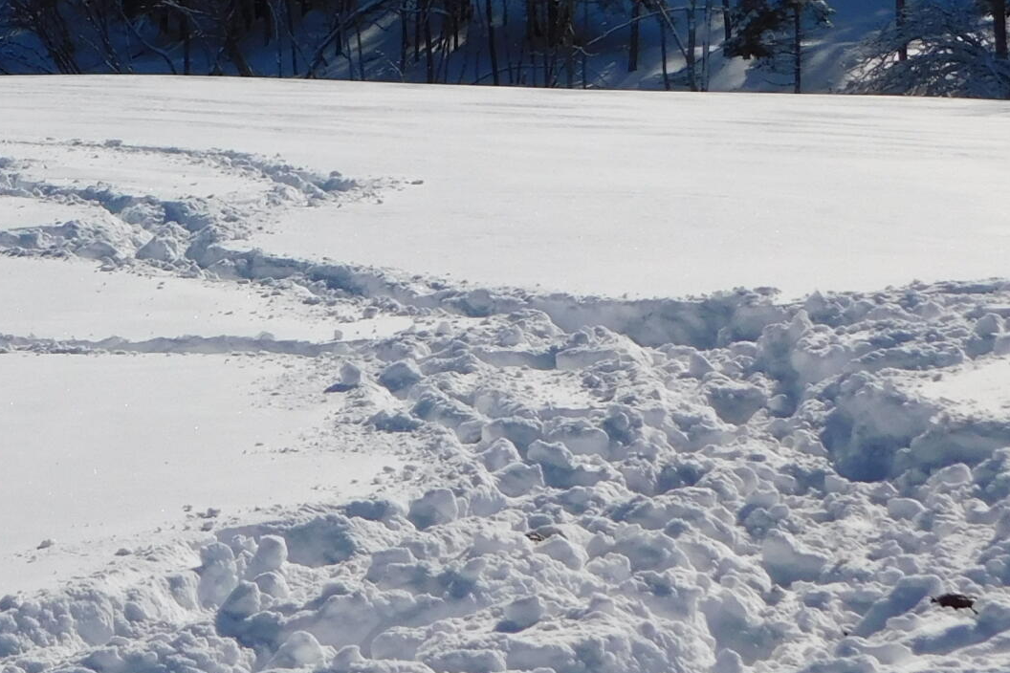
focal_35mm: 133
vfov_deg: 10.2
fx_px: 3731
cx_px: -247
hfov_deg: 14.8
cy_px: -119
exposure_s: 1/800
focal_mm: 8
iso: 125
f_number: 7.4
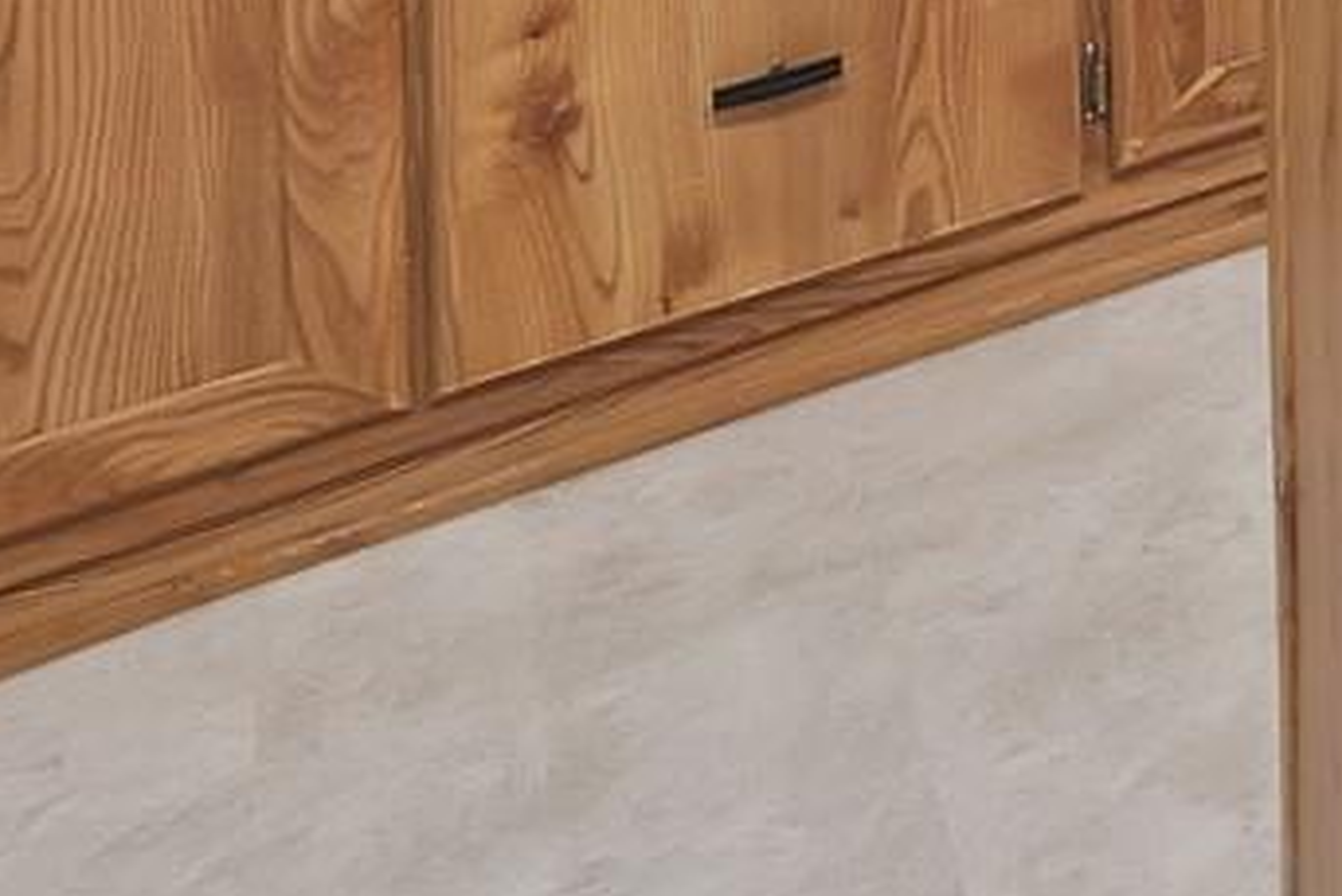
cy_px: -1348
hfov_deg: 15.3
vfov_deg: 13.4
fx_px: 2610
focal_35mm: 70
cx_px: 3208
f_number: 9
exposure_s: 1/5
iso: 640
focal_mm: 12
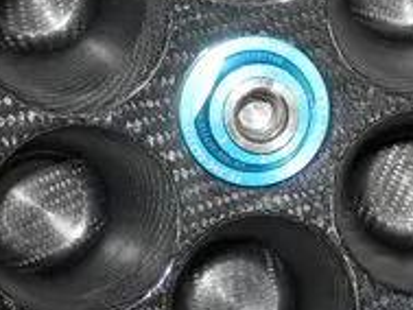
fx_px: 633
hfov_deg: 35.7
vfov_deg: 27.5
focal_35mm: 53
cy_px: 122
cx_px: 280
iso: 100
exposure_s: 1/30
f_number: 3
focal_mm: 4.5
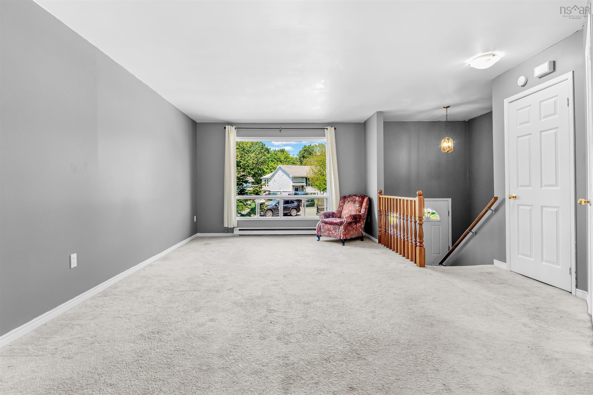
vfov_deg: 72.1
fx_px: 272
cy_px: 198
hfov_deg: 95.0
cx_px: 296
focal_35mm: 16
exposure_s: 1/15
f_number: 8
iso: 1100
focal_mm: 11
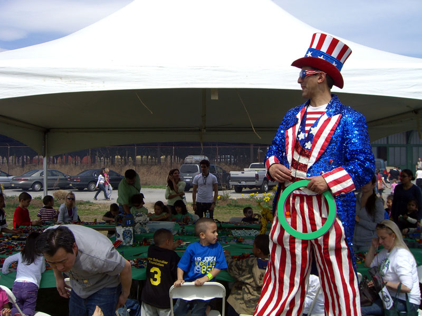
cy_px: 158
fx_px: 463
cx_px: 211
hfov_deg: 49.0
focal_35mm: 38
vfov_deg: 37.7
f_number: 8
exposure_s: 1/200
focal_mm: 7.9
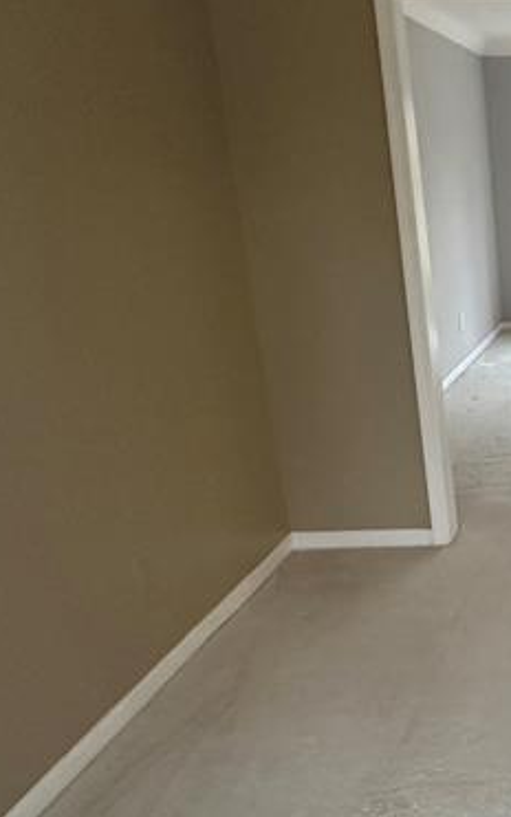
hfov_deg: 25.5
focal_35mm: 41
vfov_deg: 48.2
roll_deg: -0.2
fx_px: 913
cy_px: 401
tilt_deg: -15.1
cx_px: 714
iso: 320
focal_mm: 2.22
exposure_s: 1/60
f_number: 2.2
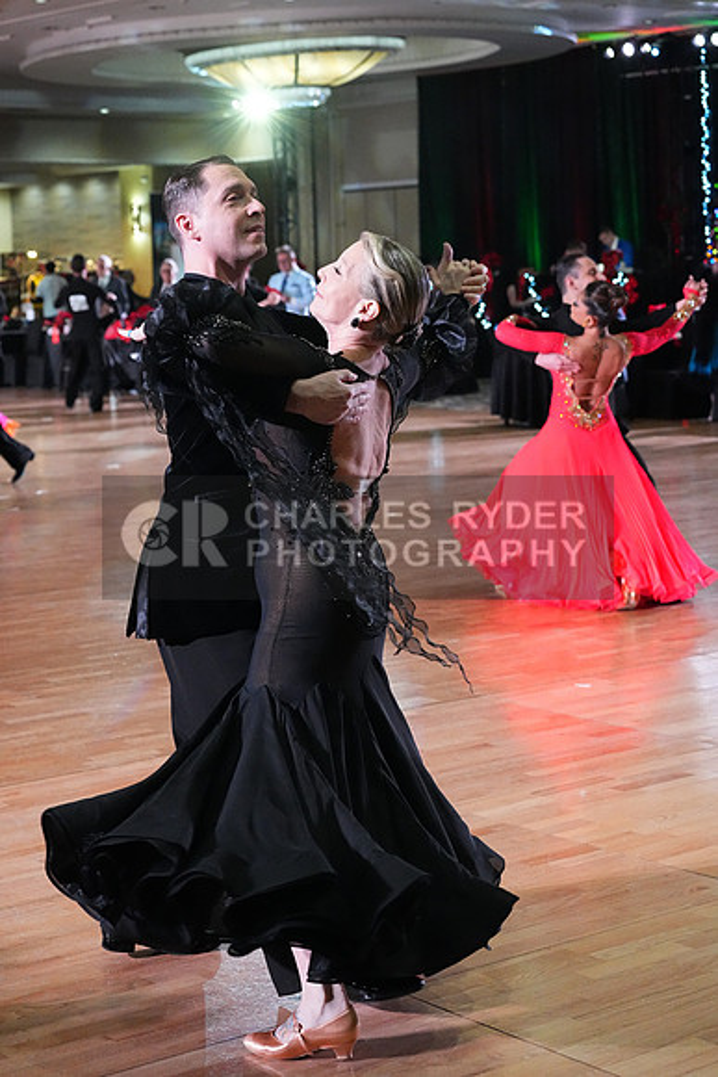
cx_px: 359
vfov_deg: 28.8
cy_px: 538
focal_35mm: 70
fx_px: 2093
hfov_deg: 19.5
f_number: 5.6
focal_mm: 70
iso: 10000
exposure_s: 1/400
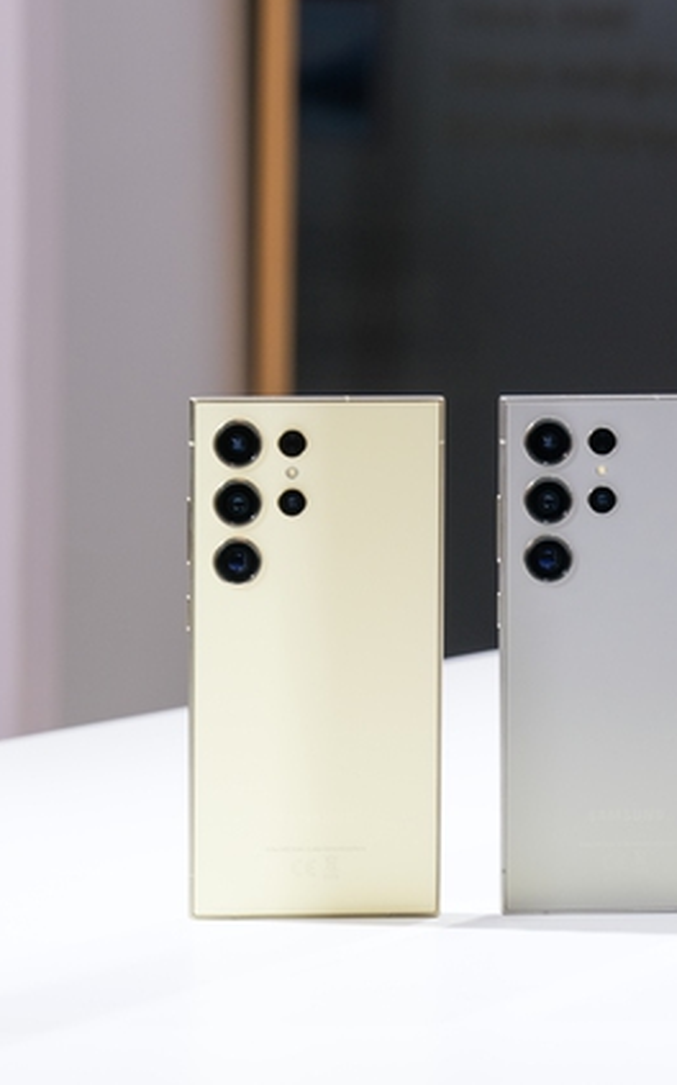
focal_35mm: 128
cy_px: 542
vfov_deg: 16.3
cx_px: 787
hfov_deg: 10.1
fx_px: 3783
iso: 160
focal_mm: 55
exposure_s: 1/20
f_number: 5.6
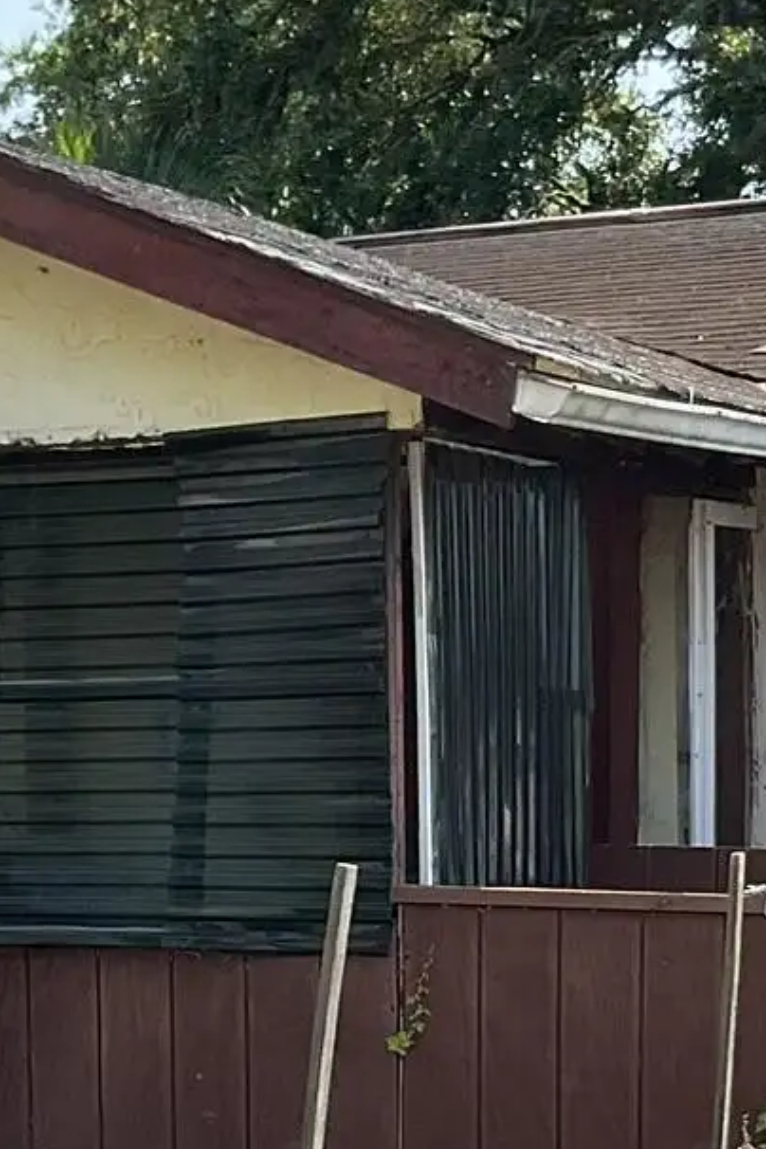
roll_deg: -1.0
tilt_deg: -6.4
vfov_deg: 19.5
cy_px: 1138
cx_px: 415
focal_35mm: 102
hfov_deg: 13.4
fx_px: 3255
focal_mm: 3
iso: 16
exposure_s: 1/674
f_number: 1.8
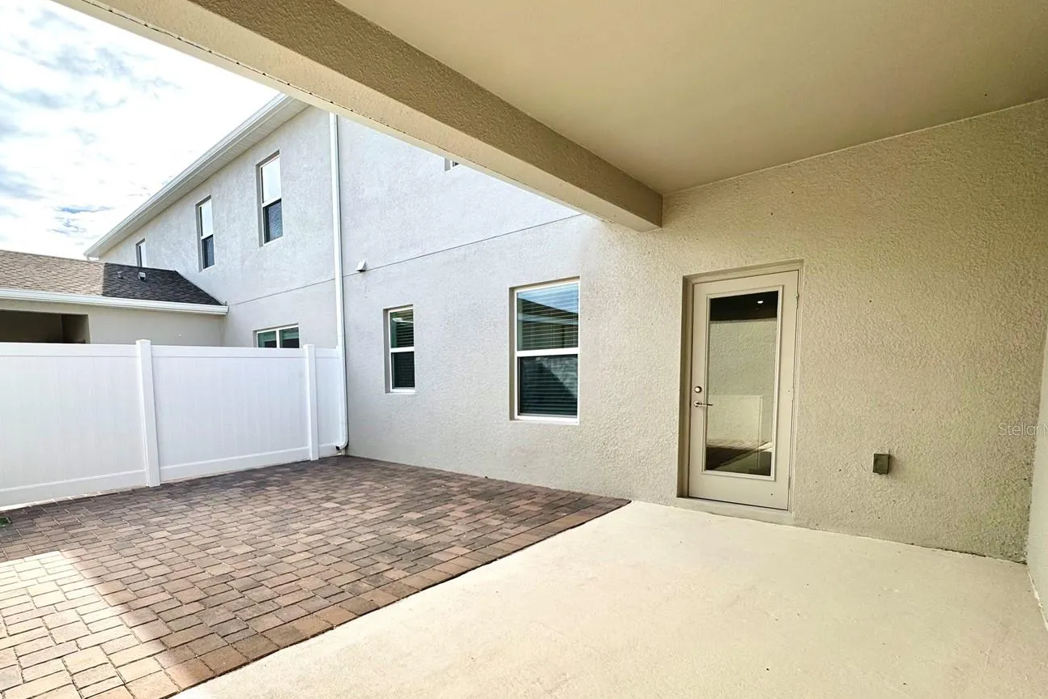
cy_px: 428
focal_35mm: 18
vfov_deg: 66.6
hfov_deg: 89.0
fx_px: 524
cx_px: 427
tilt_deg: -6.3
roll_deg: +0.6
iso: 40
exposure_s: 1/921
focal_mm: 2.22
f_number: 2.2
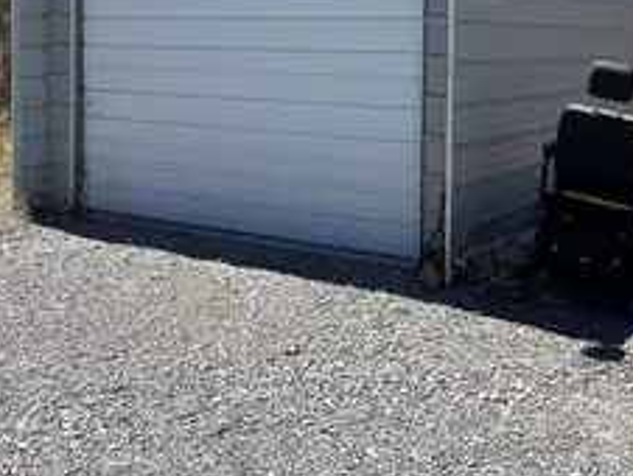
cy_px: 70
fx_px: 842
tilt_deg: -2.7
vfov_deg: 30.5
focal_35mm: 46
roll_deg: -1.5
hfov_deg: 40.2
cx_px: 468
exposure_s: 1/3831
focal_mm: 5.7
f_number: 1.5
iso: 50
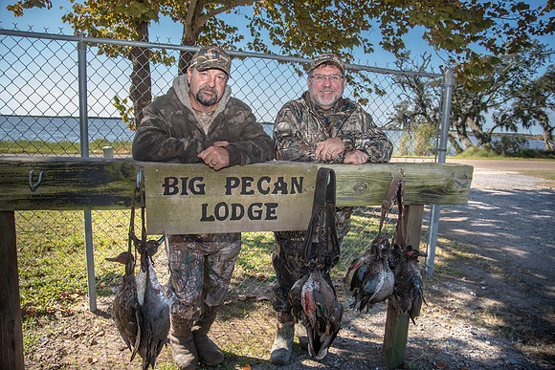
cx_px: 278
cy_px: 185
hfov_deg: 73.7
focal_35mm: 24
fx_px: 370
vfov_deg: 53.2
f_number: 6.3
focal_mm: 24
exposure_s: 1/250
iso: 125
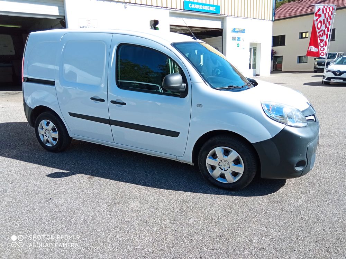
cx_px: 173
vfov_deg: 51.4
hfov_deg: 65.3
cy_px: 130
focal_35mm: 27
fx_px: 270
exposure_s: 1/793
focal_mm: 3.79
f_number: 2.2
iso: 113
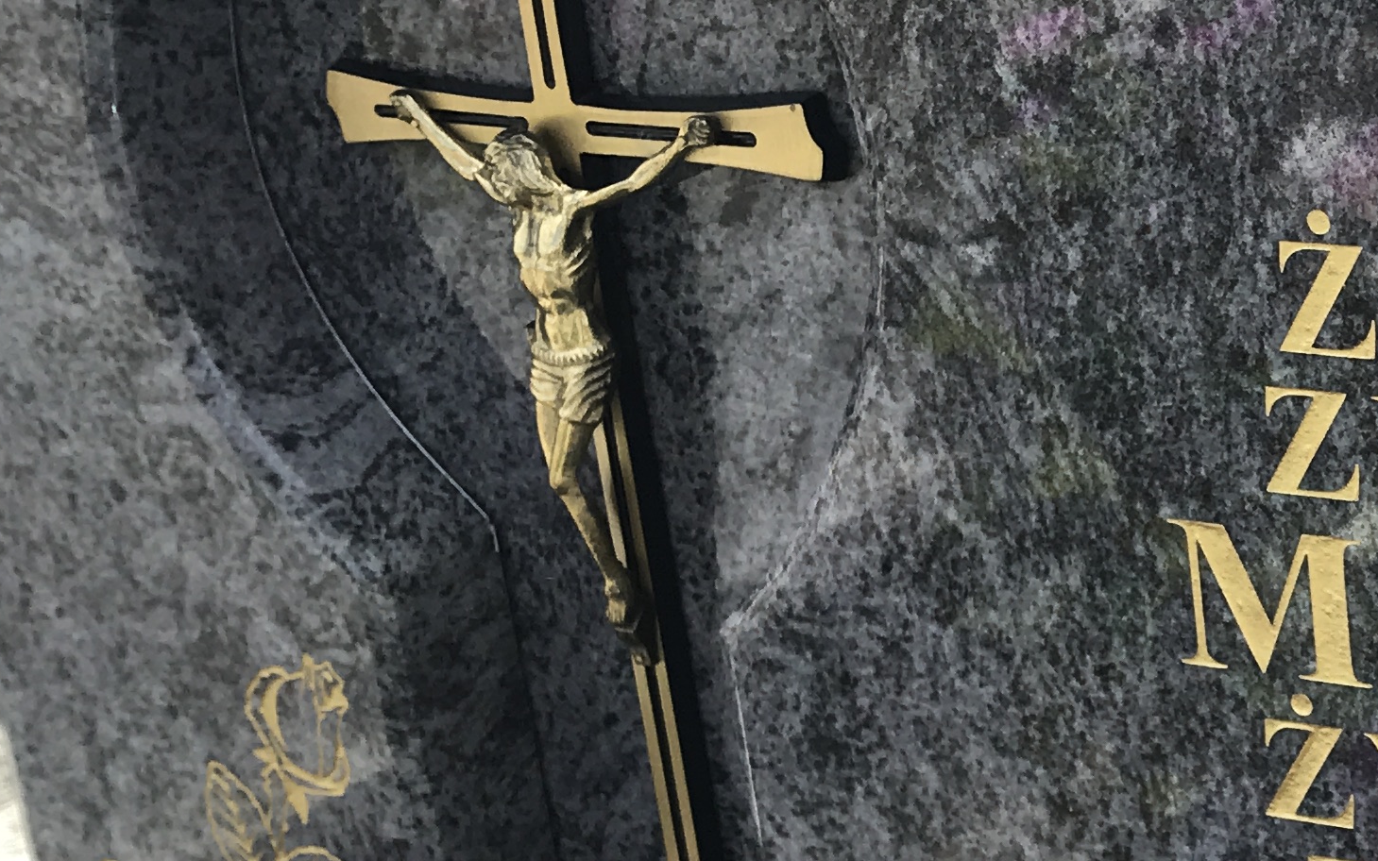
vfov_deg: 15.9
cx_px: 1573
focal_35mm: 82
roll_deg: +3.1
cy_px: 582
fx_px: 3080
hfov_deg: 23.4
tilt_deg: -21.2
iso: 20
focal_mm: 3.99
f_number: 1.8
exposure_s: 1/939
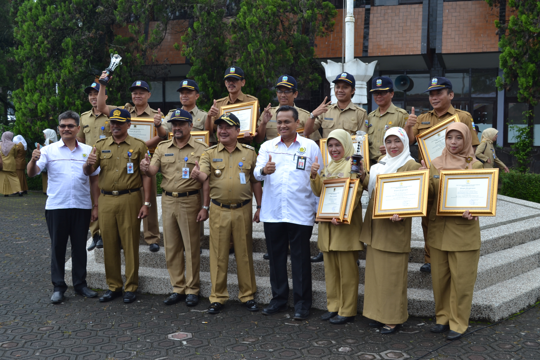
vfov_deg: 31.9
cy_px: 180
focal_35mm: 42
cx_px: 270
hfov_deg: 46.4
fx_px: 630
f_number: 5.6
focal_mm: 28
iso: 100
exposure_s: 1/125
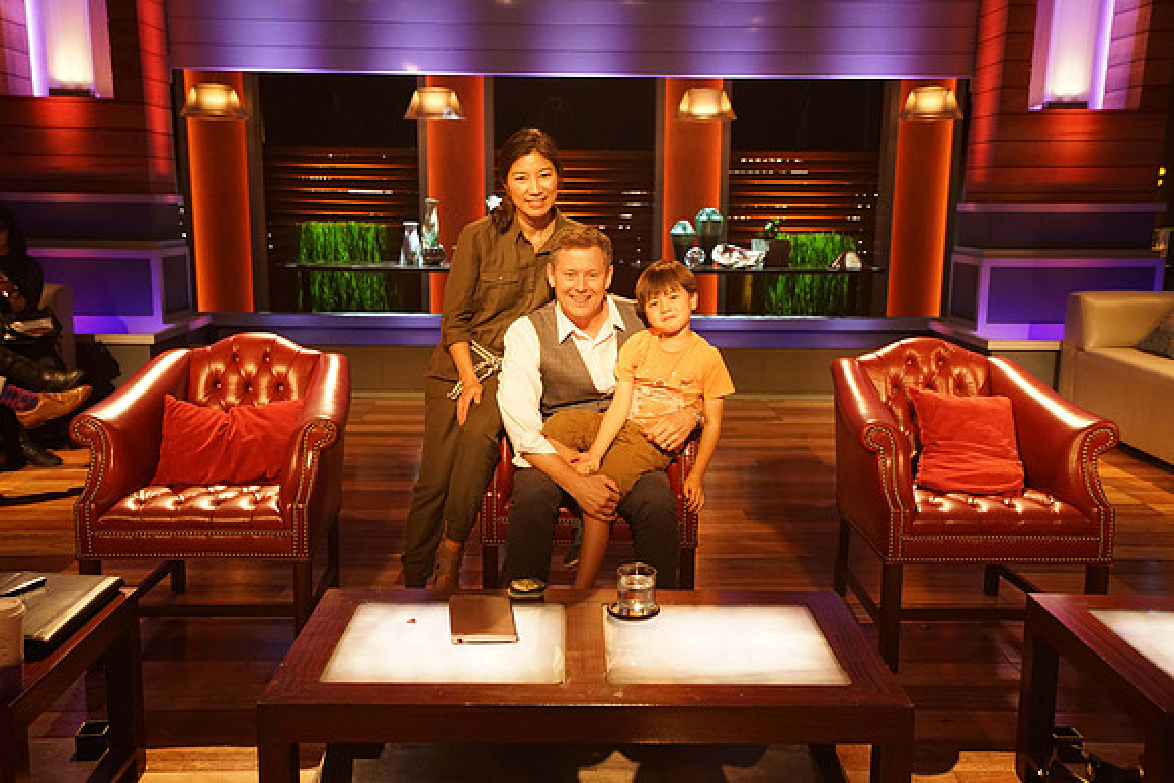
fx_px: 1142
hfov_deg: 54.4
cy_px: 392
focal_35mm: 35
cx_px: 587
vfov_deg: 37.9
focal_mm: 35
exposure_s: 1/60
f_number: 4
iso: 2000
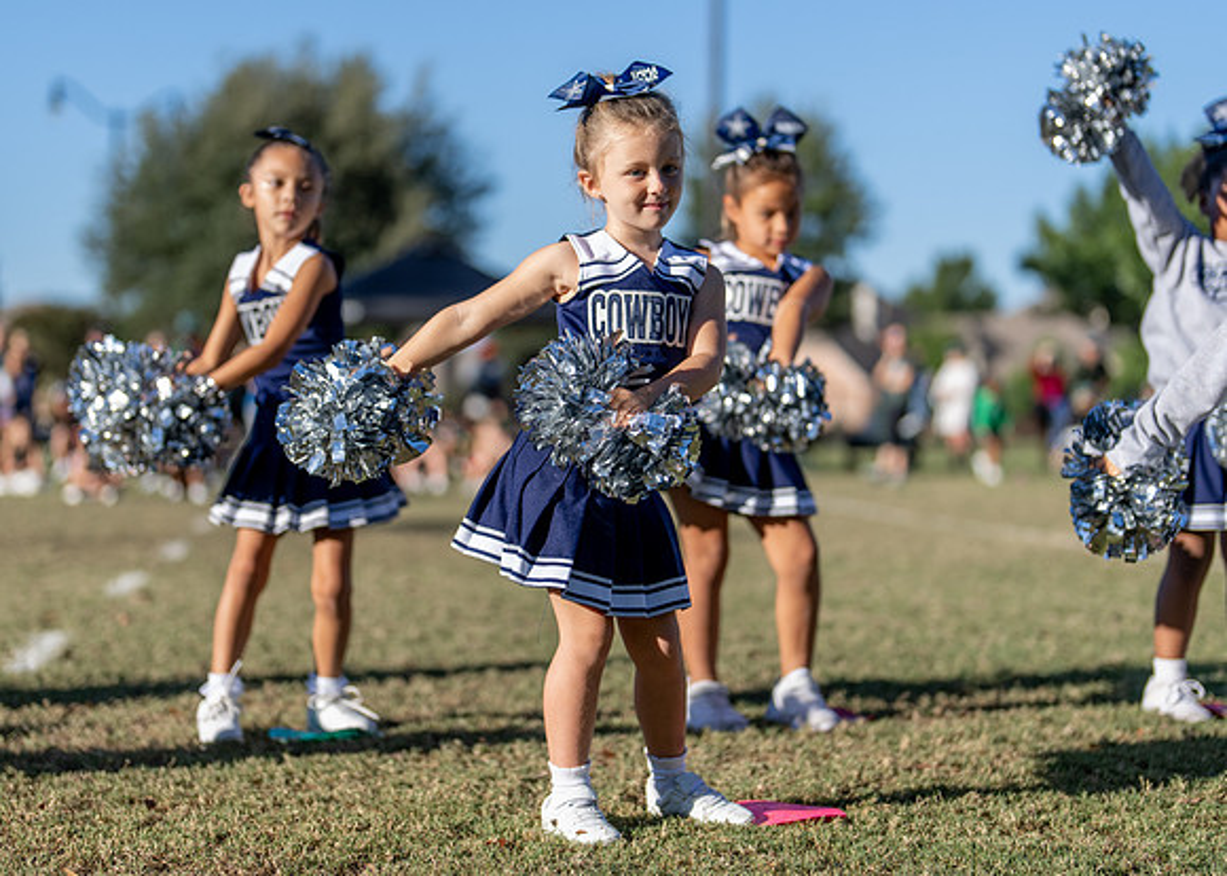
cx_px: 574
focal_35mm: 73
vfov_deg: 19.6
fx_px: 2540
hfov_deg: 27.1
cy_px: 382
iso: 100
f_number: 1.2
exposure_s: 1/6400
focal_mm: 50
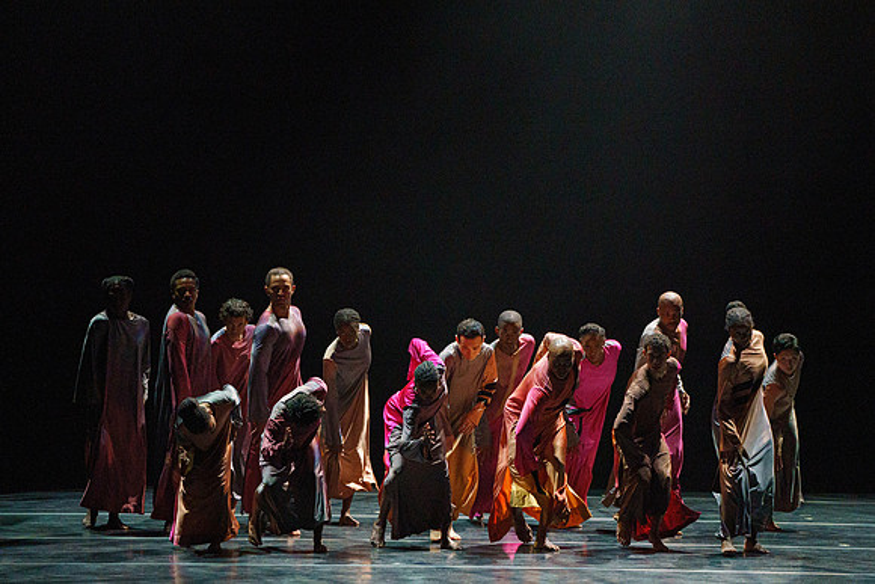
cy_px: 271
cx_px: 457
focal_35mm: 230
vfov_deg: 6.0
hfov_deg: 9.0
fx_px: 5587
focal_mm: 200
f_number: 5.6
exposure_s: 1/250
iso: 6400
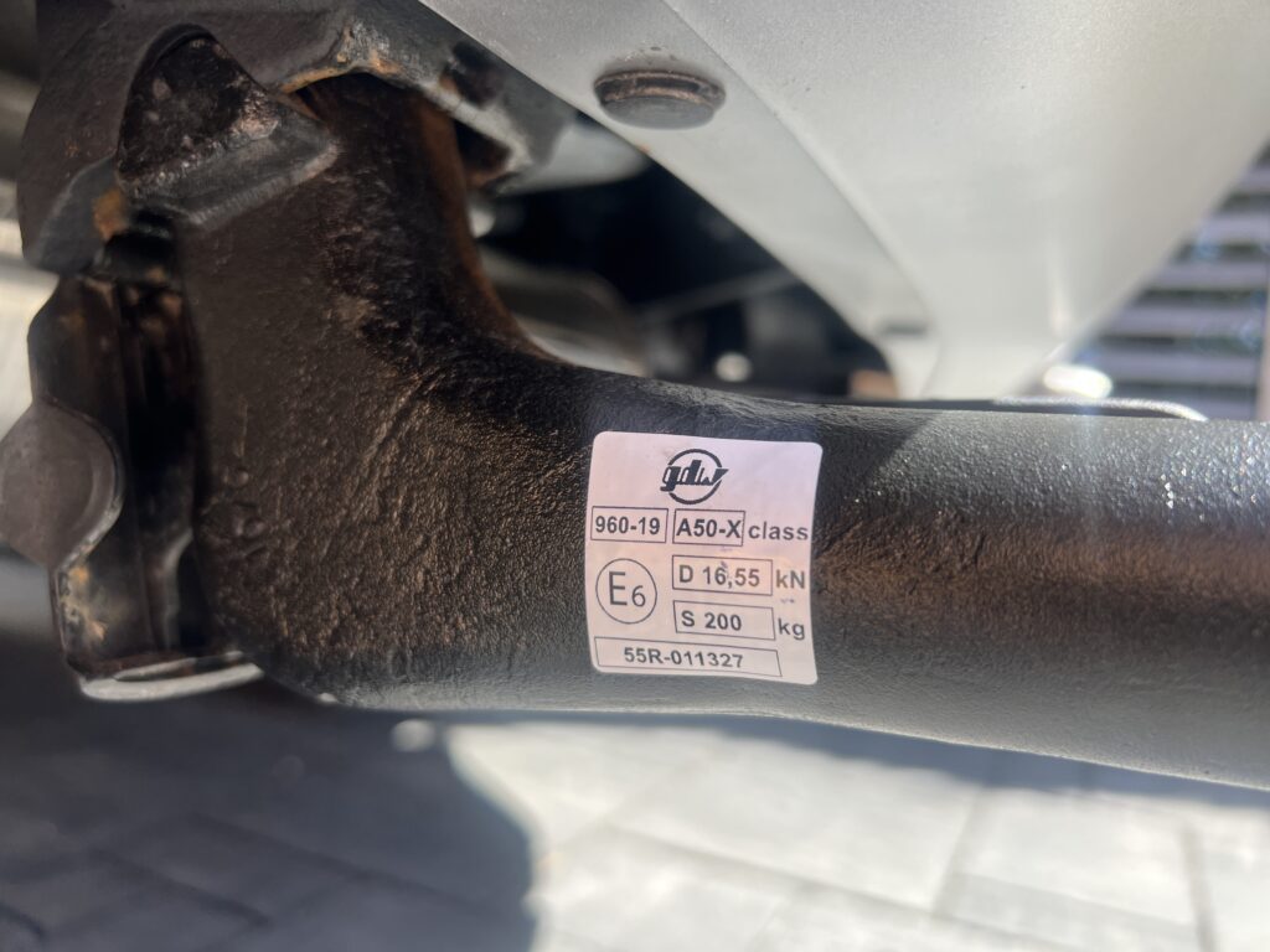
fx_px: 954
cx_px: 635
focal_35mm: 26
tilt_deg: -2.2
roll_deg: -5.8
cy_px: 476
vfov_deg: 53.1
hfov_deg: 67.3
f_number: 1.5
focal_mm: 5.7
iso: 50
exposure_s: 1/404
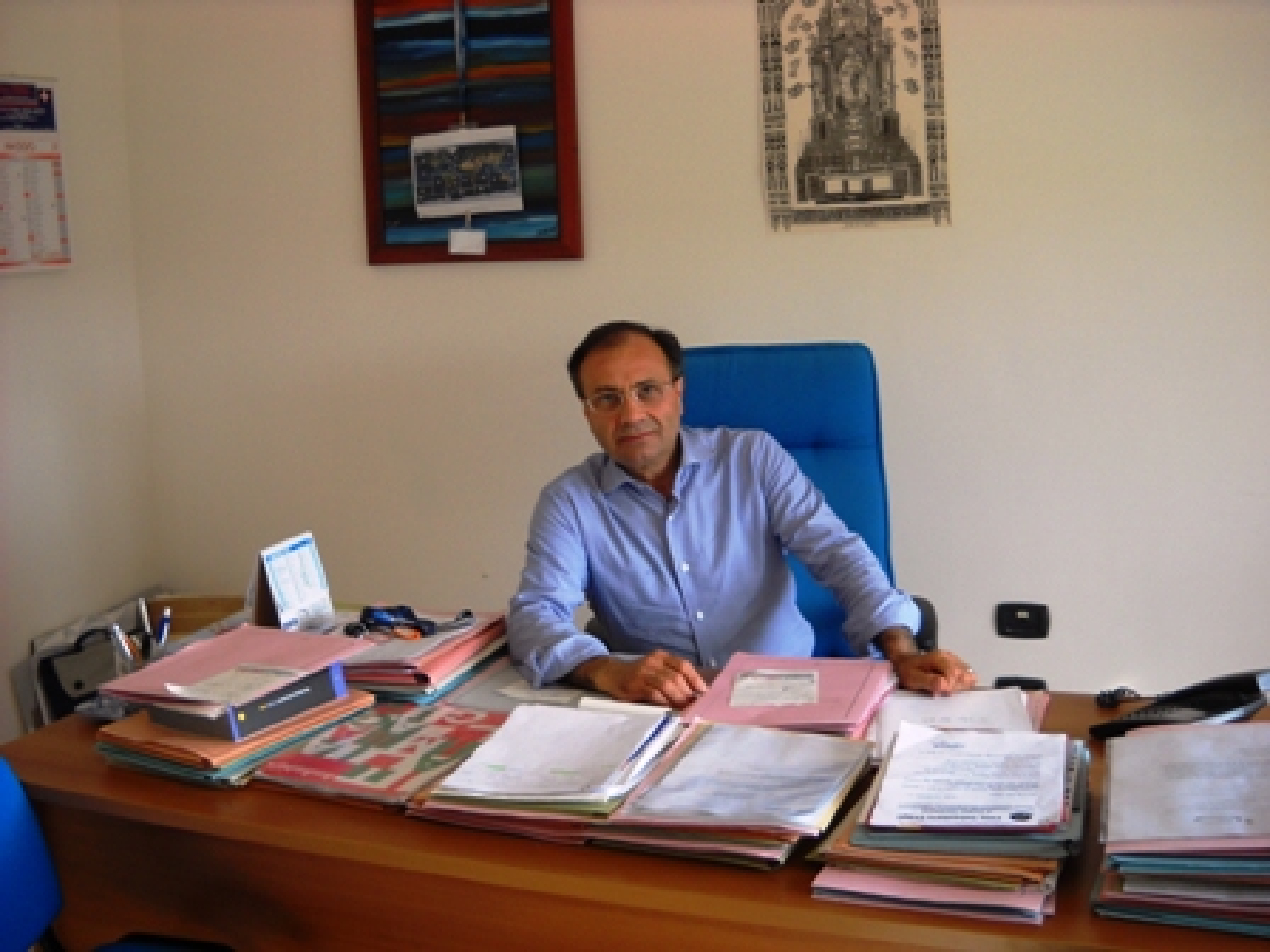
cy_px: 476
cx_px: 635
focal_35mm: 41
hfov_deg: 45.8
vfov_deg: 35.1
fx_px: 1504
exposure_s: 1/60
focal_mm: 6.72
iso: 109
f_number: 3.1
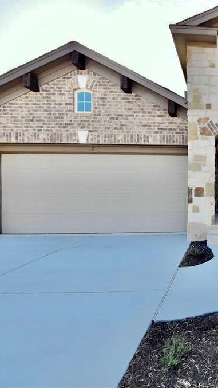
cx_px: 231
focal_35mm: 19
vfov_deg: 89.6
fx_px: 195
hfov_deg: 46.0
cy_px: 193
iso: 200
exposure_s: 1/250
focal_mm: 8
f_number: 8
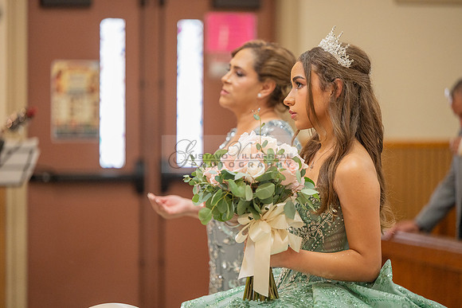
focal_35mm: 150
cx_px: 231
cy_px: 154
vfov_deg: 9.2
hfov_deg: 13.7
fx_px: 1925
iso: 1600
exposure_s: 1/200
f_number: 2.8
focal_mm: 150
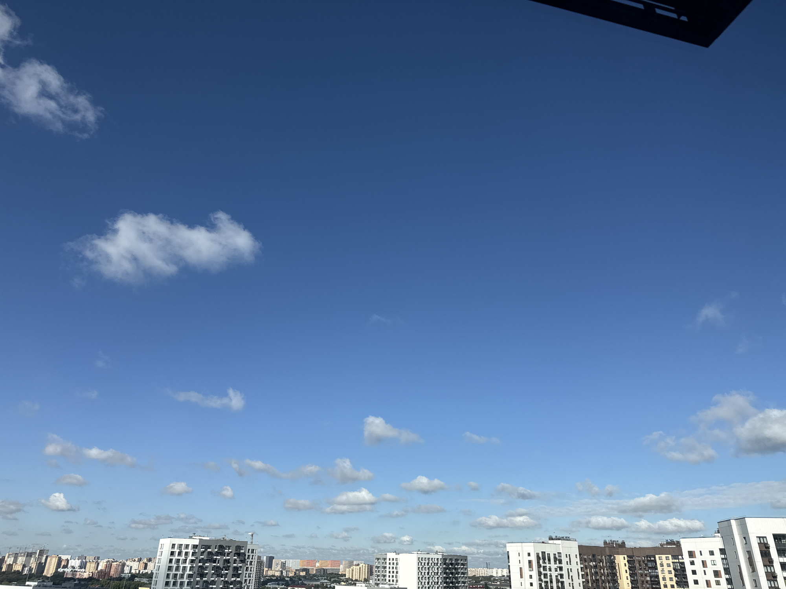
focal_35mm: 24
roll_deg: -0.9
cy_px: 294
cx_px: 393
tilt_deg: +26.2
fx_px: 545
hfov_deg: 71.6
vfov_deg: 56.8
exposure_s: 1/4673
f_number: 1.78
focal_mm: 6.76
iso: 80
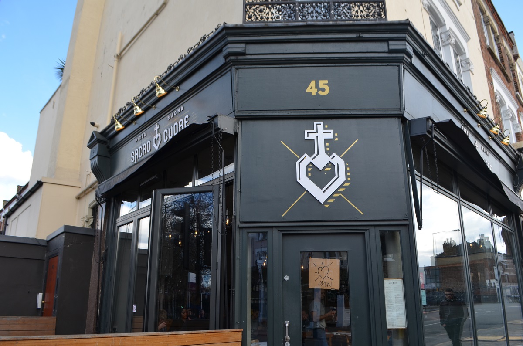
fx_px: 391
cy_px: 173
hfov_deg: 67.5
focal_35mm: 27
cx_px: 262
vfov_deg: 47.7
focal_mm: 18
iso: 200
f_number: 7.1
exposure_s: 1/200
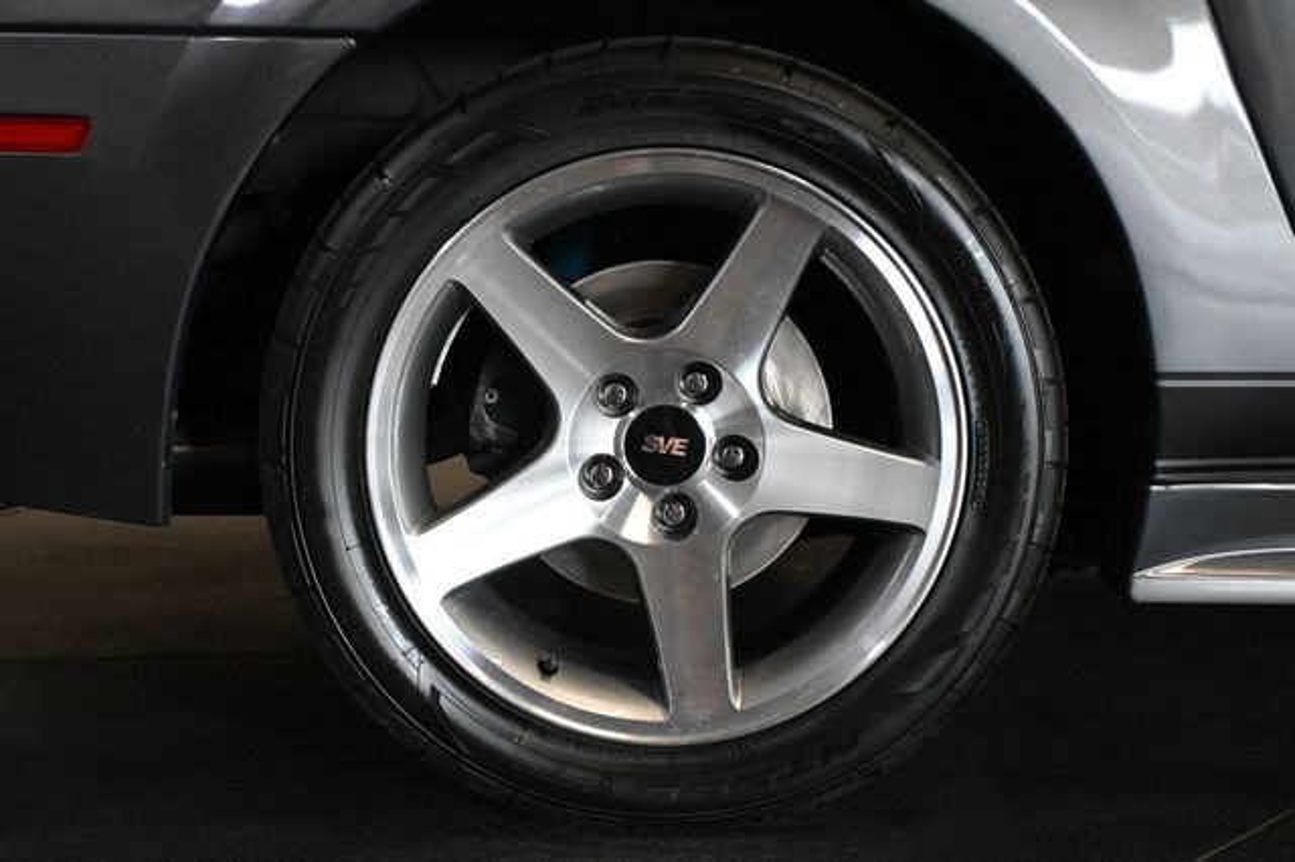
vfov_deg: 27.6
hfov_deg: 40.6
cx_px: 648
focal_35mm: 49
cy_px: 431
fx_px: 1753
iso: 2000
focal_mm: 32.5
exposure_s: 1/125
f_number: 5
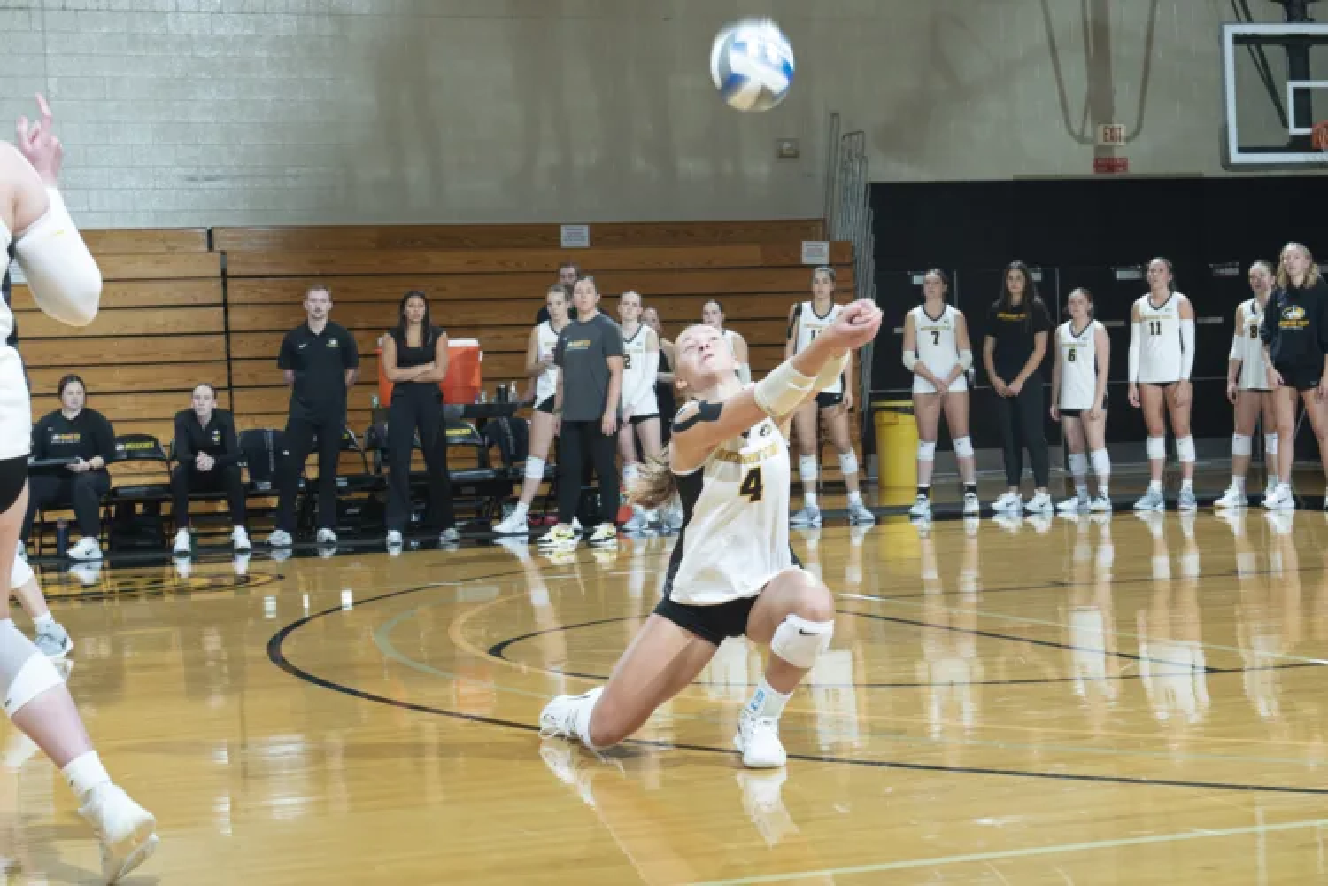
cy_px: 443
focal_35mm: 72
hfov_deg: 28.1
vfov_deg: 18.9
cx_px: 664
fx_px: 2656
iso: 400
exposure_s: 1/250
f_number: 5
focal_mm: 48
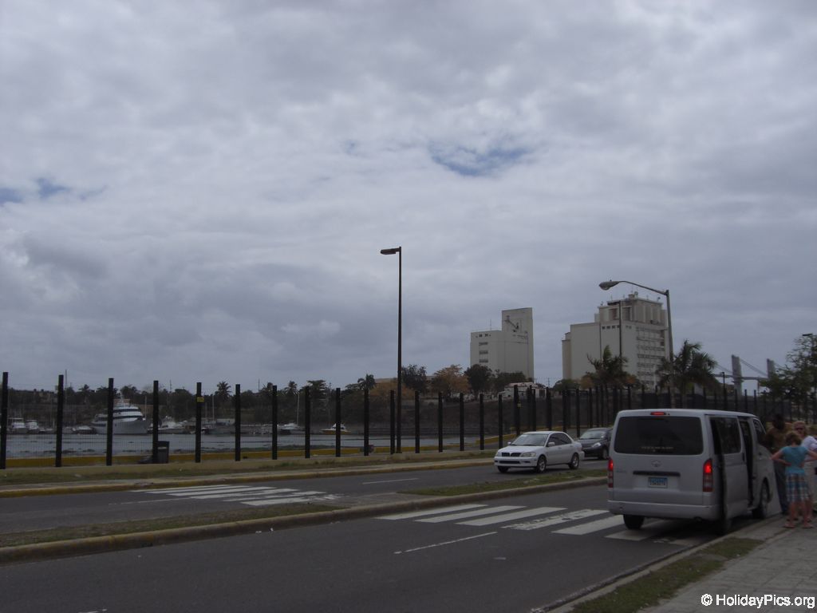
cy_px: 306
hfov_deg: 49.0
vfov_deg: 37.7
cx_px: 408
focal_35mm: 38
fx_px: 897
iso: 64
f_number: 8
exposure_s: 1/640
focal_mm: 6.2
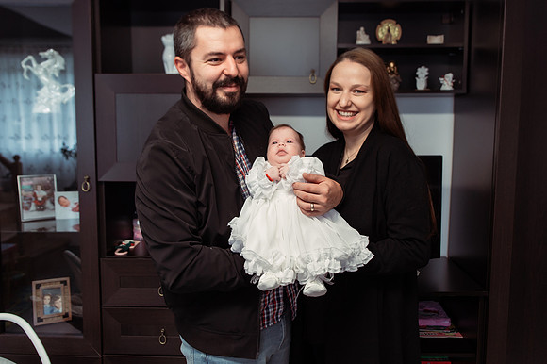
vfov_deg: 40.9
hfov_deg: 58.6
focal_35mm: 32
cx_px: 284
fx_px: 488
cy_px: 163
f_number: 3.2
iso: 800
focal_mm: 26
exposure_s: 1/125
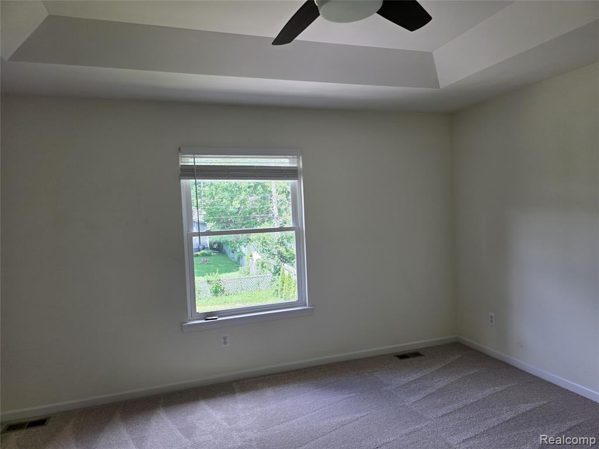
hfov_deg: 73.9
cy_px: 224
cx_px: 300
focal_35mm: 23
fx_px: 398
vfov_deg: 58.9
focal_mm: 6.3
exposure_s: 1/120
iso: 25
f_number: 1.7
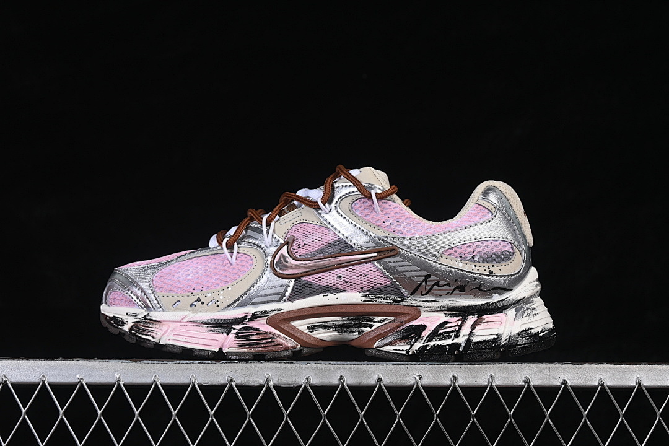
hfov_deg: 27.0
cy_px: 223
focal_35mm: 75
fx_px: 1394
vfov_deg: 18.2
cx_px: 334
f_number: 8
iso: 160
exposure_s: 1/80
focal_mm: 50
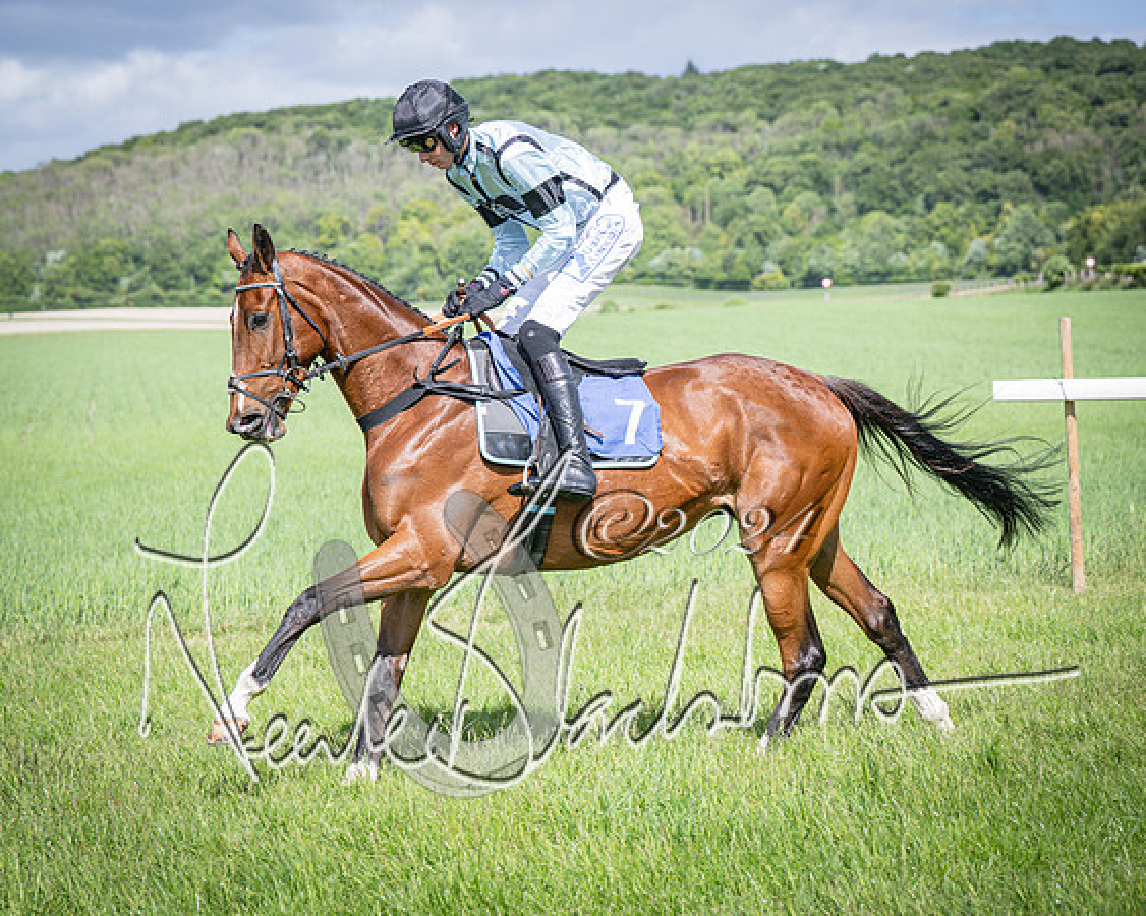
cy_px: 481
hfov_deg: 18.5
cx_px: 455
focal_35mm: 104
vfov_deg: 14.8
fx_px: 3523
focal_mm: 77
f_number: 4
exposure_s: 1/3200
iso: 400
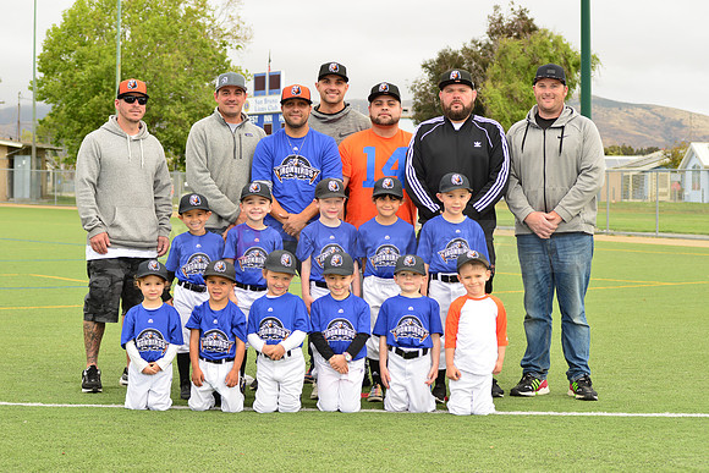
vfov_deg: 17.1
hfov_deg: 25.4
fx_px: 1576
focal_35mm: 80
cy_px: 236
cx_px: 354
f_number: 8
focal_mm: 80
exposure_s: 1/200
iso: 250
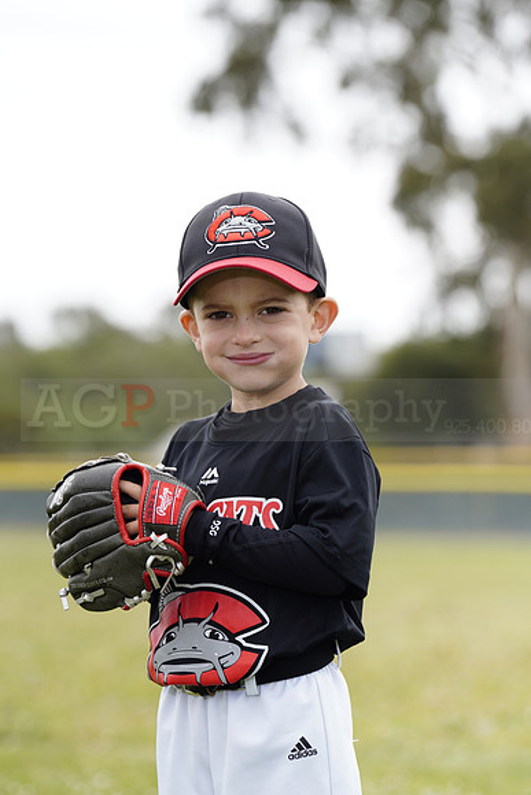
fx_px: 4157
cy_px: 398
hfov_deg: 7.3
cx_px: 266
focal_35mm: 188
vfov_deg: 10.9
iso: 100
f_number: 5.6
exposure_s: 1/250
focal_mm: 188
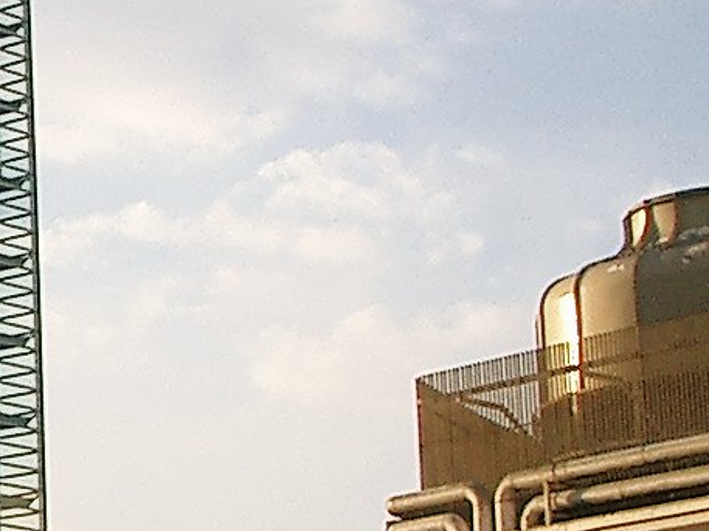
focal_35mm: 157
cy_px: 315
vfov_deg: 9.4
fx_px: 3213
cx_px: -607
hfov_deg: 11.6
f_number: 4.3
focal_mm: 5.8
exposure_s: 1/250
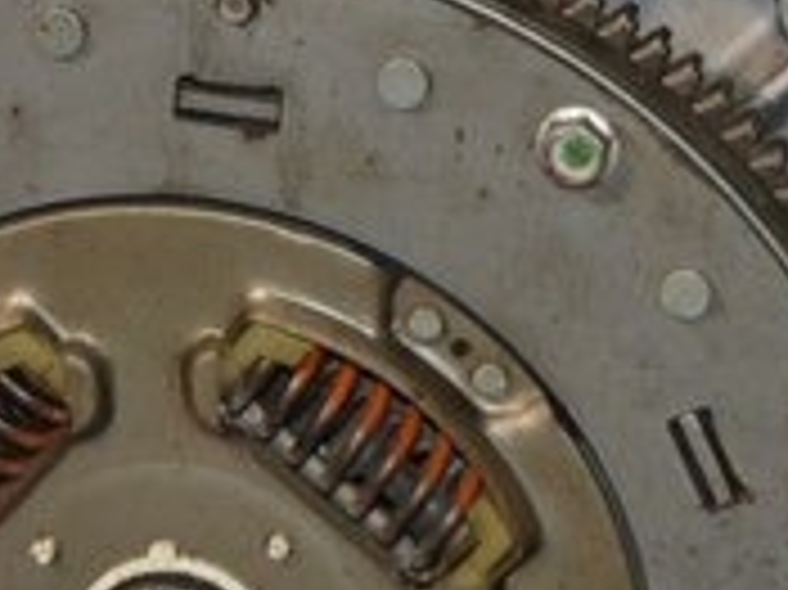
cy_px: -232
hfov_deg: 7.8
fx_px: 5755
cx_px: 414
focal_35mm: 253
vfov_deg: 5.8
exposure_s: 1/60
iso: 640
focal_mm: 30
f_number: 4.2
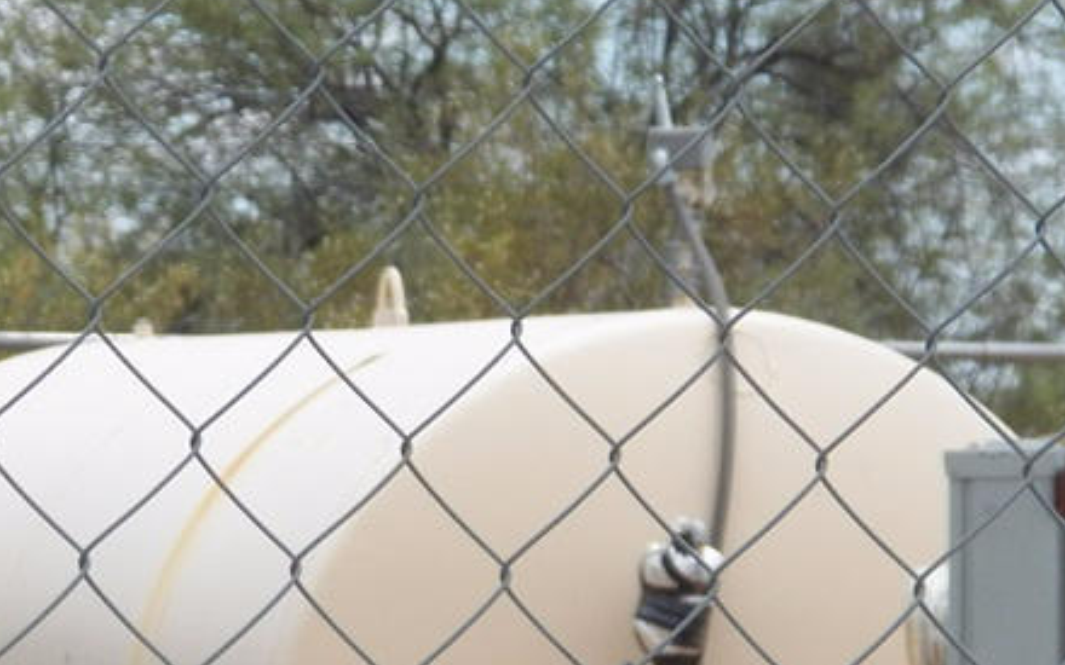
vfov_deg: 3.9
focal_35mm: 340
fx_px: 9868
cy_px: 701
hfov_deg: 6.2
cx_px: 191
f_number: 4
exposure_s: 1/1250
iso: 125
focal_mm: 25.4
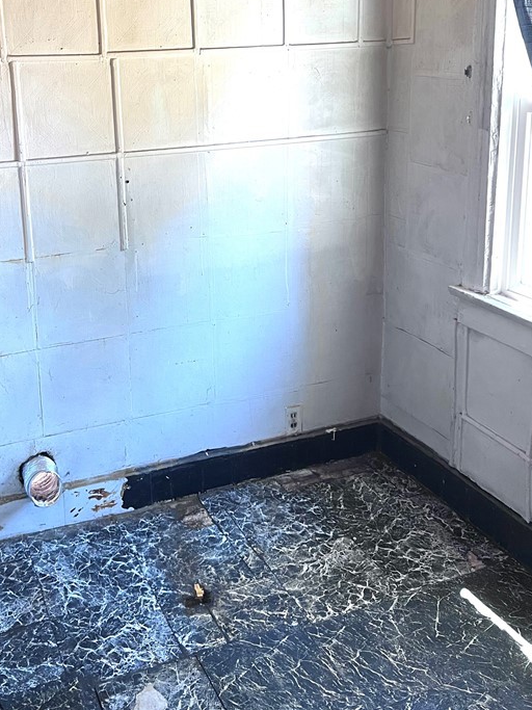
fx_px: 799
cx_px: 182
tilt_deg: -11.6
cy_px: 209
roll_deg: +1.9
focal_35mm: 39
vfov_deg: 46.7
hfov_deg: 36.5
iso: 125
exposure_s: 1/64
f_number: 1.5
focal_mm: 5.7
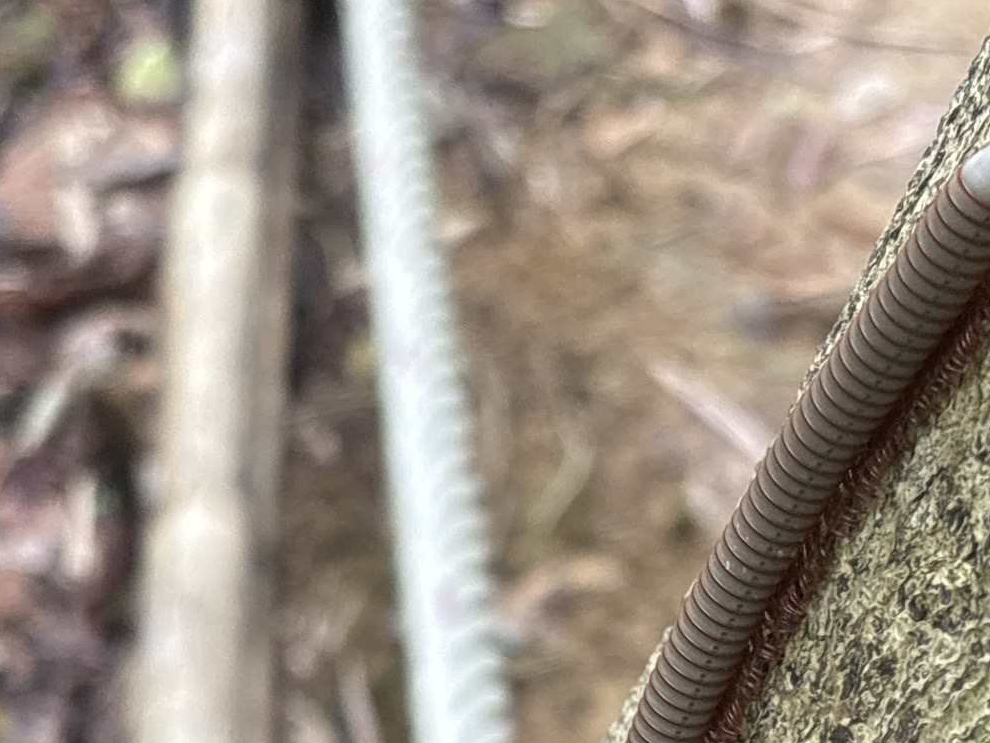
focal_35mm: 105
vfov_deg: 13.9
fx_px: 3004
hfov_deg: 18.7
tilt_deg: -56.6
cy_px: 735
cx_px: 645
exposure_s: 1/60
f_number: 1.6
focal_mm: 5.96
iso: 64
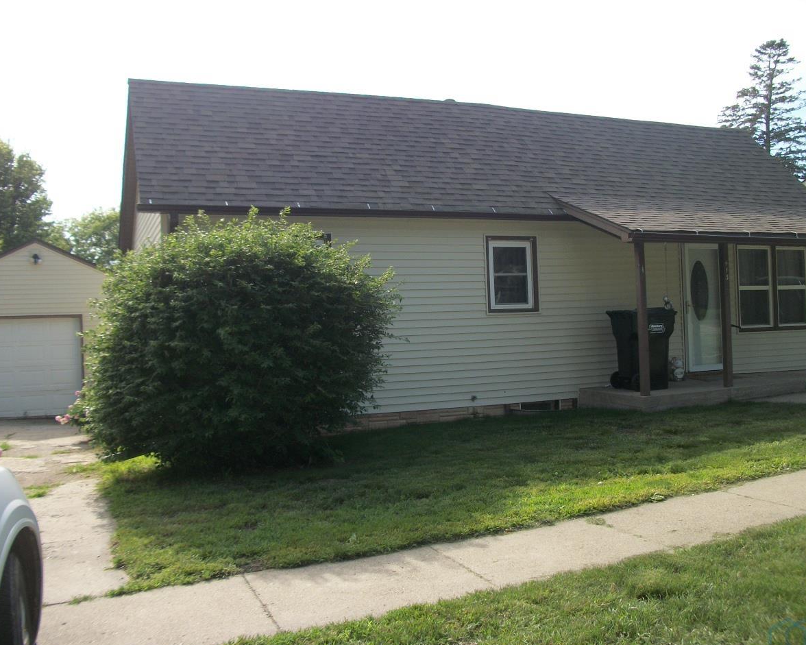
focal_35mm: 34
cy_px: 325
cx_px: 399
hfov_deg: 52.8
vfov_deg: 43.4
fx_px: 811
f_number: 2.9
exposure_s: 1/640
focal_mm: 5.7
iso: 80
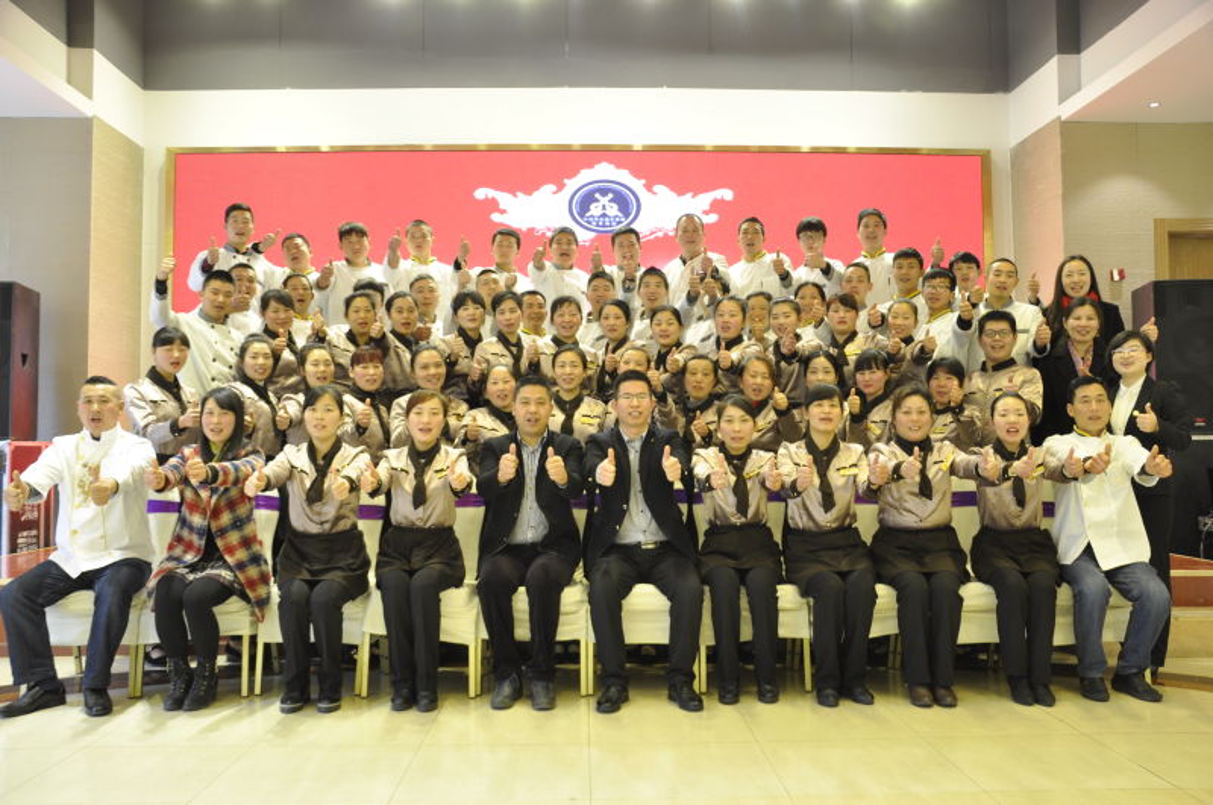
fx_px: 1060
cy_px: 402
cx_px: 606
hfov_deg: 59.6
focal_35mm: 32
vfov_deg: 41.6
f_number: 3.8
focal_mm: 21
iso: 400
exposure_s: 1/10
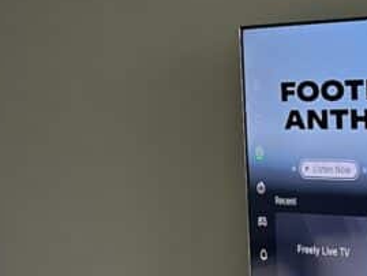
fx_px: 1050
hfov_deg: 18.0
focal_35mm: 99
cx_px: 529
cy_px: 243
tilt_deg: -6.2
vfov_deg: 14.8
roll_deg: +0.5
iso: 125
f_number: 1.6
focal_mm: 5.1
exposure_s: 1/75
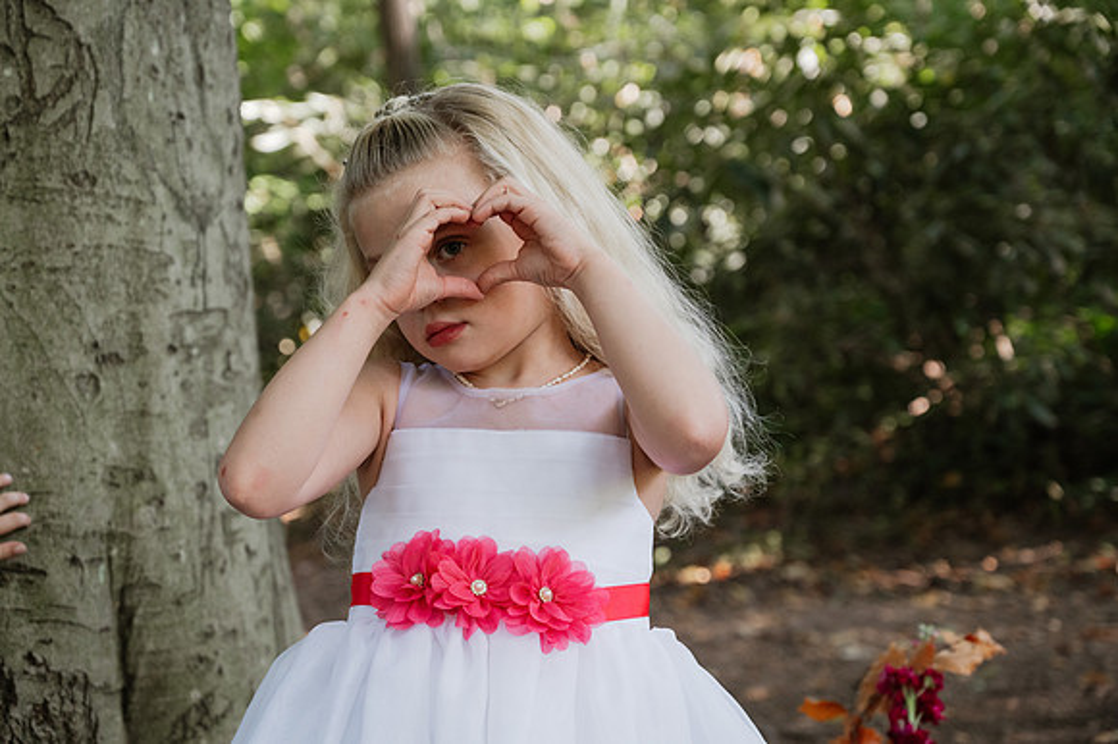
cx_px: 559
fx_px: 2173
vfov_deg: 19.4
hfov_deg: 28.9
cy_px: 372
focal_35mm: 70
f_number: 5
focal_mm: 70
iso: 1600
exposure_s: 1/160
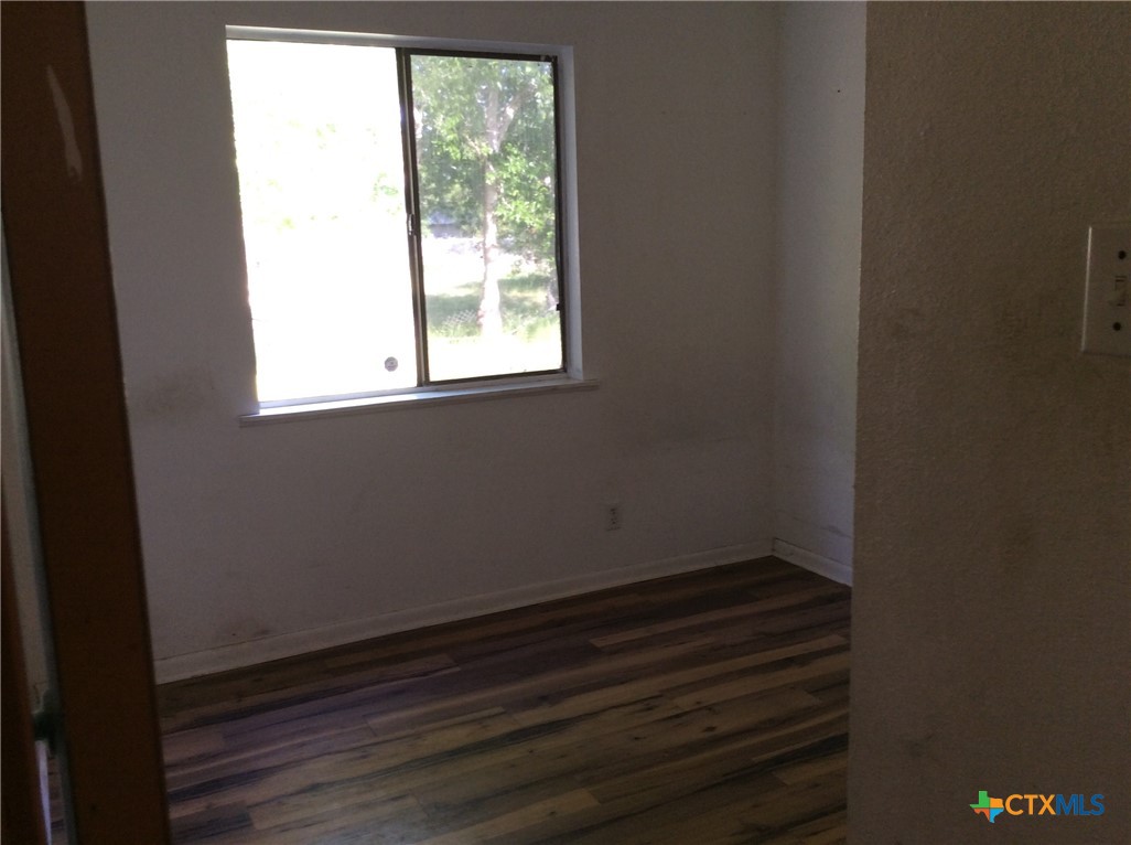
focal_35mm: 32
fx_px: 1044
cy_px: 422
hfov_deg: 56.9
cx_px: 566
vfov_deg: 44.0
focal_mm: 3.3
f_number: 2.4
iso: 40
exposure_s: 1/24
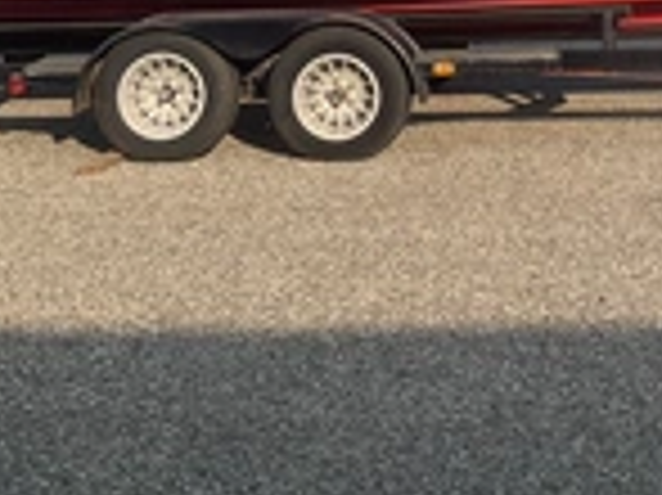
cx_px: 612
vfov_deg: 17.7
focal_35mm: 79
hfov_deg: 24.0
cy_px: -112
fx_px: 1510
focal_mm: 3
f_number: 1.8
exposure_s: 1/1626
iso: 25
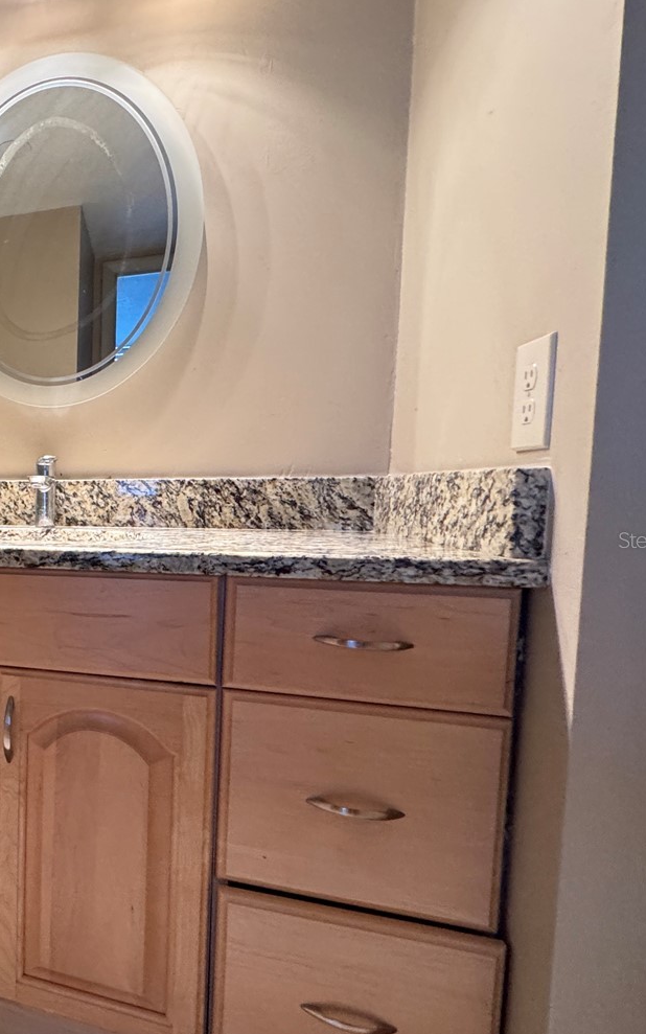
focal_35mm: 24
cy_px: 539
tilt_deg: -3.9
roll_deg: +0.1
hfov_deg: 38.5
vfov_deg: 74.8
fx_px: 676
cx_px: -119
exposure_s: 1/60
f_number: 2.2
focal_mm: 2.22
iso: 400
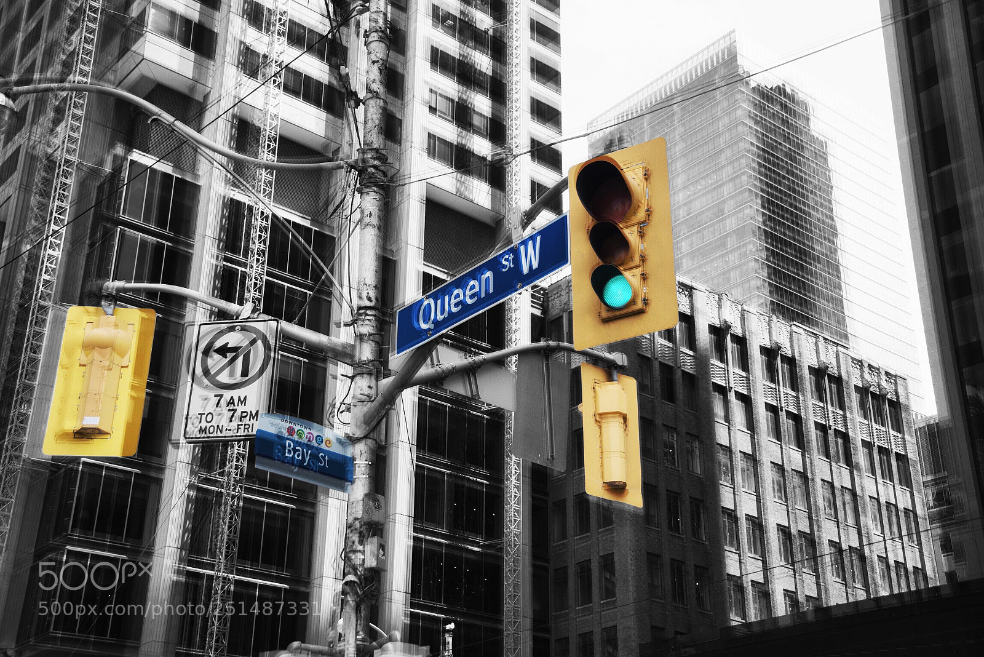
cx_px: 492
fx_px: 1312
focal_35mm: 48
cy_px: 328
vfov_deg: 28.1
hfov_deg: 41.1
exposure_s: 1/1250
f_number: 7.1
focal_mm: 48
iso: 560
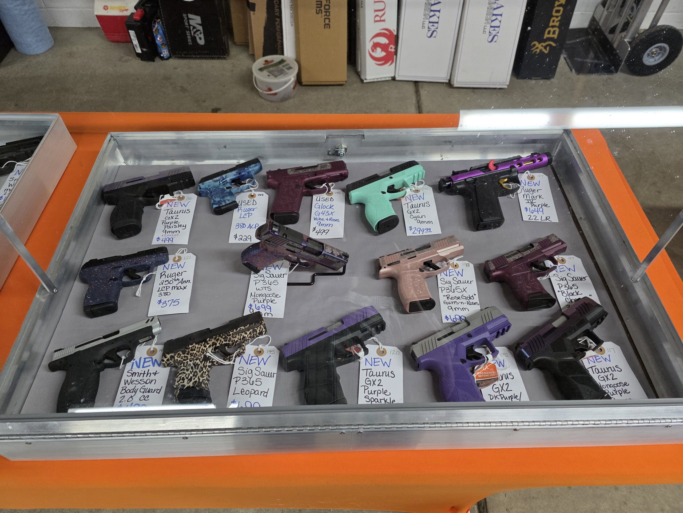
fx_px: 454
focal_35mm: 23
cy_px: 256
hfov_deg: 73.9
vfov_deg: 58.9
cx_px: 342
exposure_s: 1/120
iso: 250
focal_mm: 6.3
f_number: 1.7
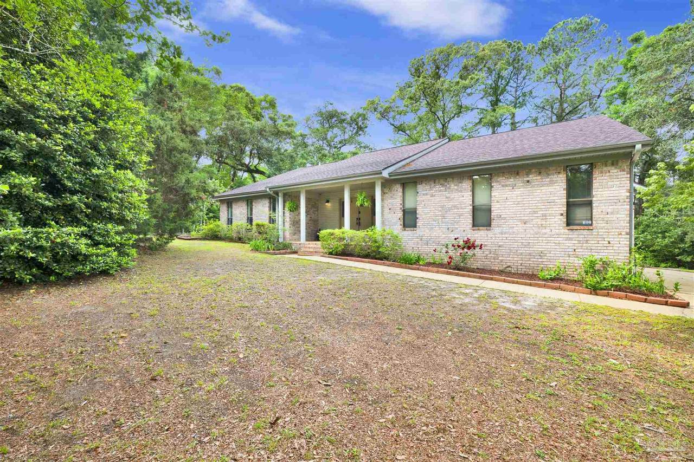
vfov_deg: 77.3
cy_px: 231
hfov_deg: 100.4
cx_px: 347
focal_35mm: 15
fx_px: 289
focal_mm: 15
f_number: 11
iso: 400
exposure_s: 1/80
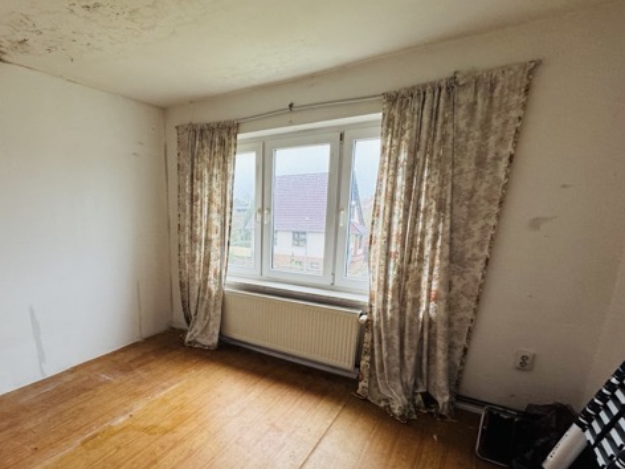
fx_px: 343
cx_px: 232
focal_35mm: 19
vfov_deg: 67.8
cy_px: 287
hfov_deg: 82.9
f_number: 2.2
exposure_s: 1/50
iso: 250
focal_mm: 2.22
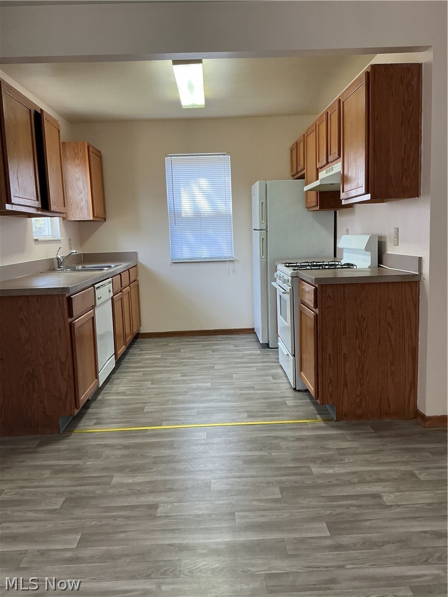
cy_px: 298
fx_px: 500
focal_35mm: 29
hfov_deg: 48.2
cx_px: 224
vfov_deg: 61.7
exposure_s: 1/60
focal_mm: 3
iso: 64
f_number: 1.8
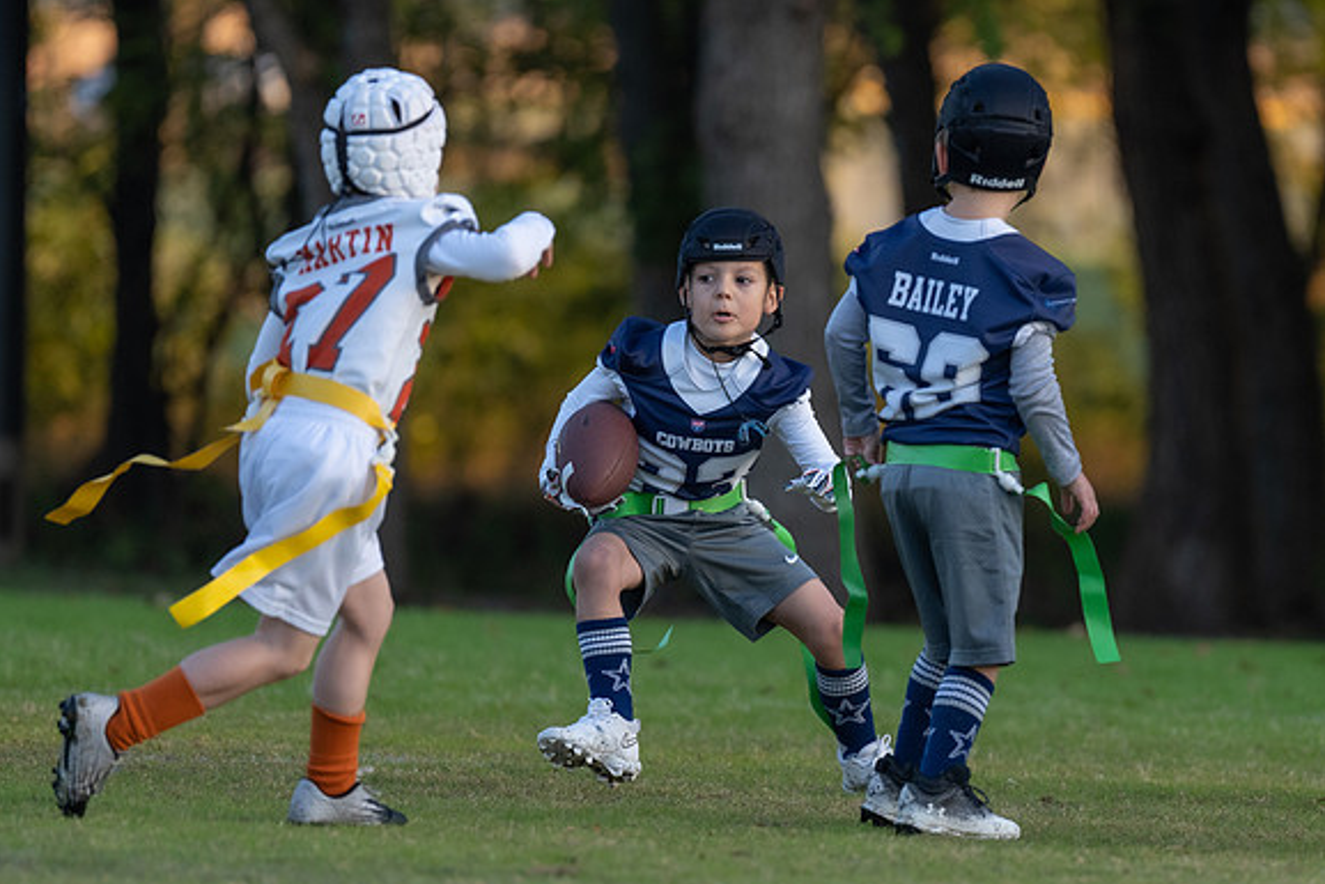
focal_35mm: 405
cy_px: 487
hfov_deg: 5.1
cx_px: 898
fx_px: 14909
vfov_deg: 3.4
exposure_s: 1/1000
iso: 500
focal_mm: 200
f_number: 2.8
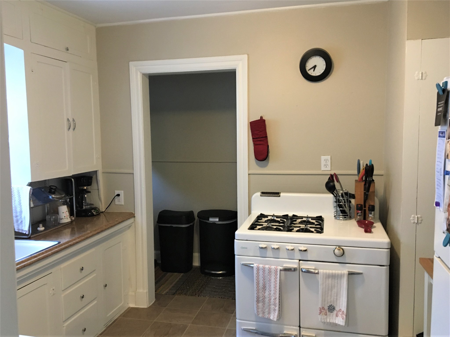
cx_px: 225
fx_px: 377
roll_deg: +0.4
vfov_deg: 48.2
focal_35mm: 29
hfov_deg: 61.7
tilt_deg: -2.8
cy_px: 168
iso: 200
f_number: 2.2
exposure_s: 1/17
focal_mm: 4.15
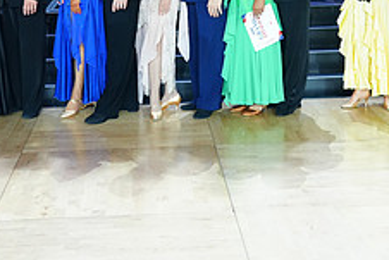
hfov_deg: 24.7
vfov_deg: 16.0
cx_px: 200
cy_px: -53
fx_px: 887
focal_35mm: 82
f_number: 4
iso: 1600
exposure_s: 1/500
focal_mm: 32
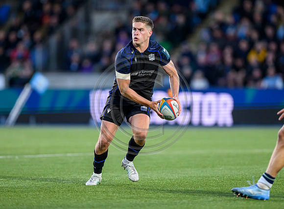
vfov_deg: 3.3
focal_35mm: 447
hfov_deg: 4.5
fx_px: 3645
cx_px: 135
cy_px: 105
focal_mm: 400
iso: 4000
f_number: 3.5
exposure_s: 1/2000
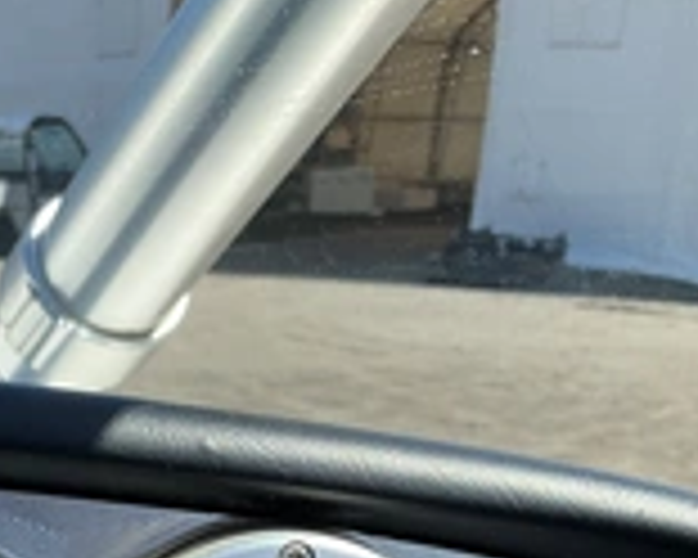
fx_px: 1508
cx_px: -95
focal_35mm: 73
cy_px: 666
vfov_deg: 19.7
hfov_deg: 24.1
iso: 25
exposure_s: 1/792
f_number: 1.8
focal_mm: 3
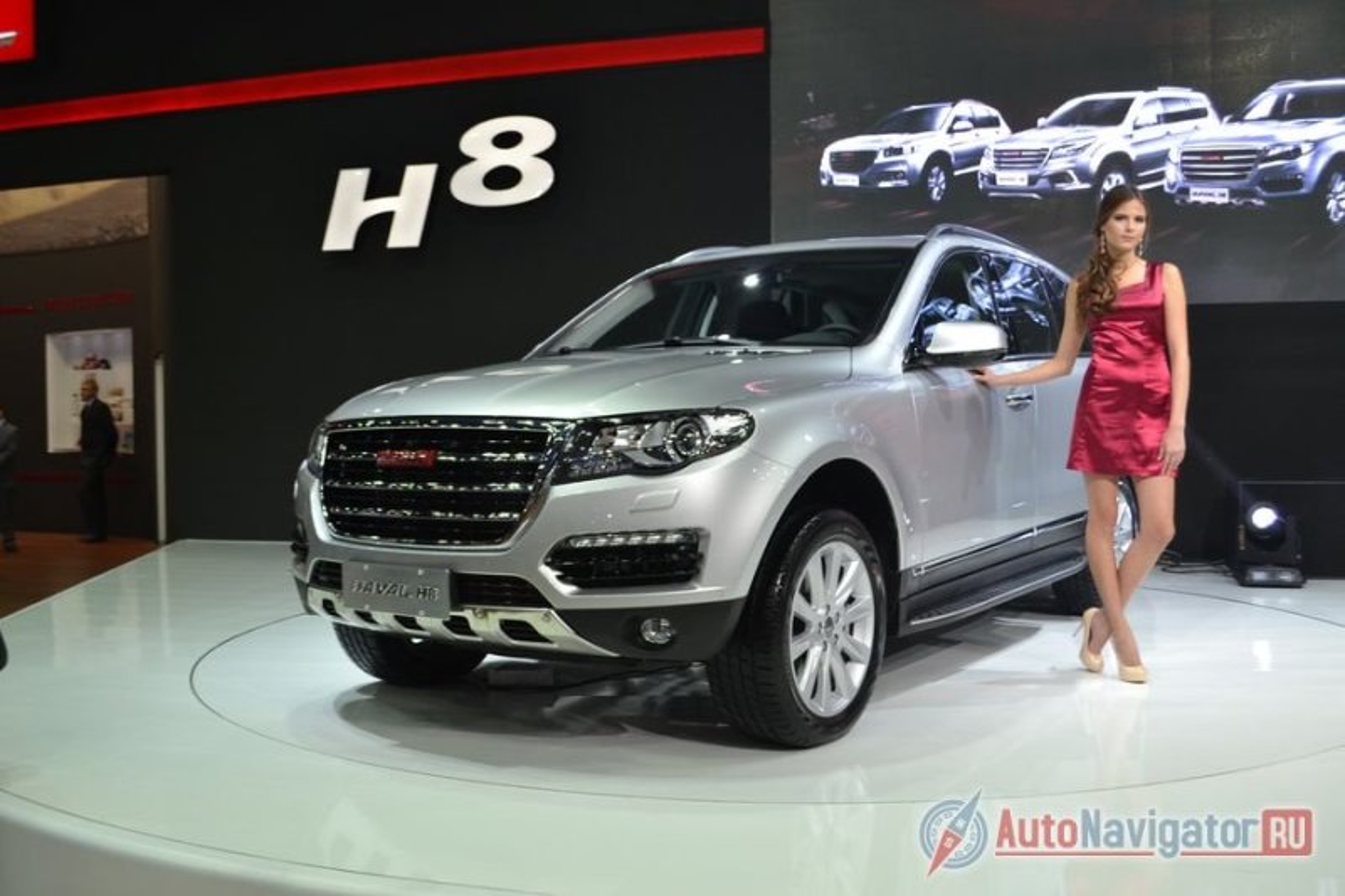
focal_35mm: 33
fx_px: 1233
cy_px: 448
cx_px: 672
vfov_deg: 40.0
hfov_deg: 57.2
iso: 400
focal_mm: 22
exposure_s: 1/100
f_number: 5
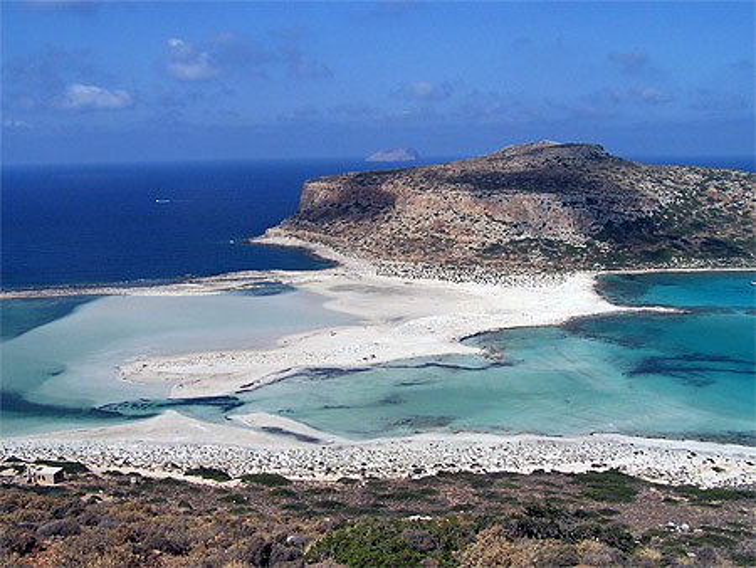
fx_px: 830
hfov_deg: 49.0
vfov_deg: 37.8
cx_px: 378
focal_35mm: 38
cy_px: 284
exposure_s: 1/1000
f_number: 5.6
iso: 80
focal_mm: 6.3
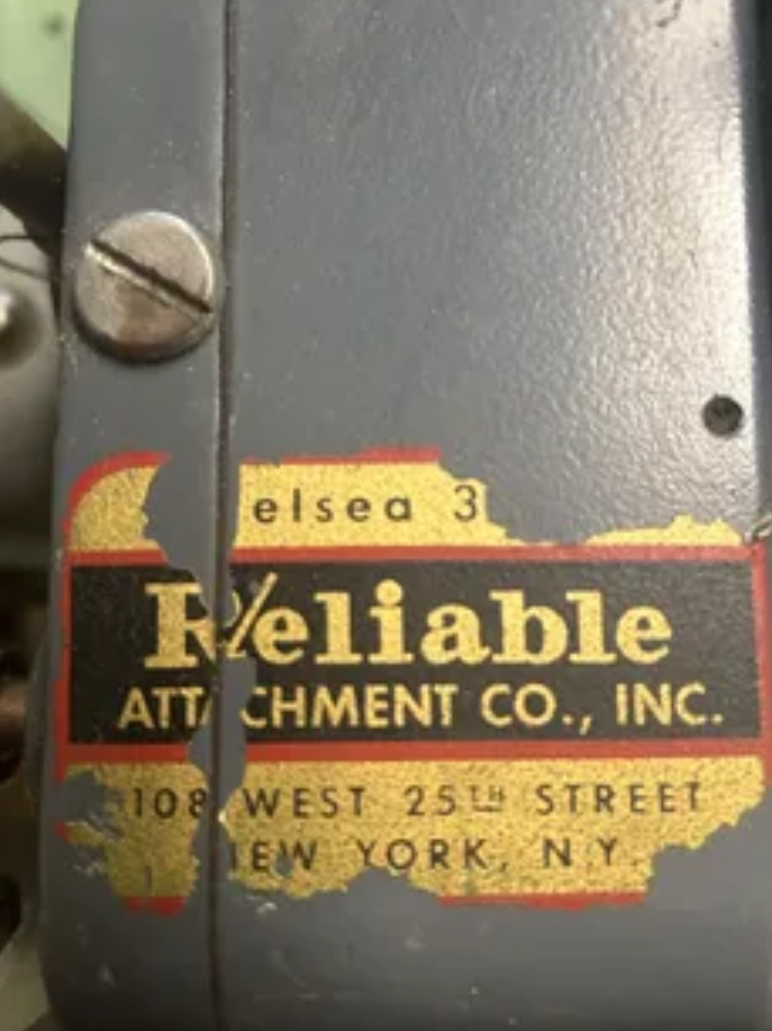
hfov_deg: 41.7
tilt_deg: -80.1
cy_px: 438
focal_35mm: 34
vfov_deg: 53.8
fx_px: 1012
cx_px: 394
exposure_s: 1/60
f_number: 1.5
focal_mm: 5.7
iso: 400
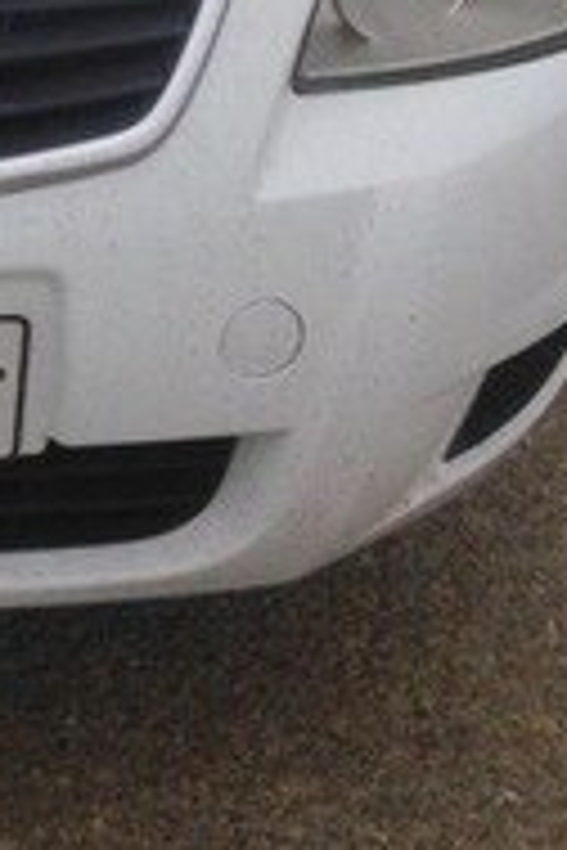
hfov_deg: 10.8
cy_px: -223
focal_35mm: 120
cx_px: -410
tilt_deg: -25.0
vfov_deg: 16.2
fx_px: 2835
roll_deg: -2.1
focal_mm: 4.12
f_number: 2.4
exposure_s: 1/653
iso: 50
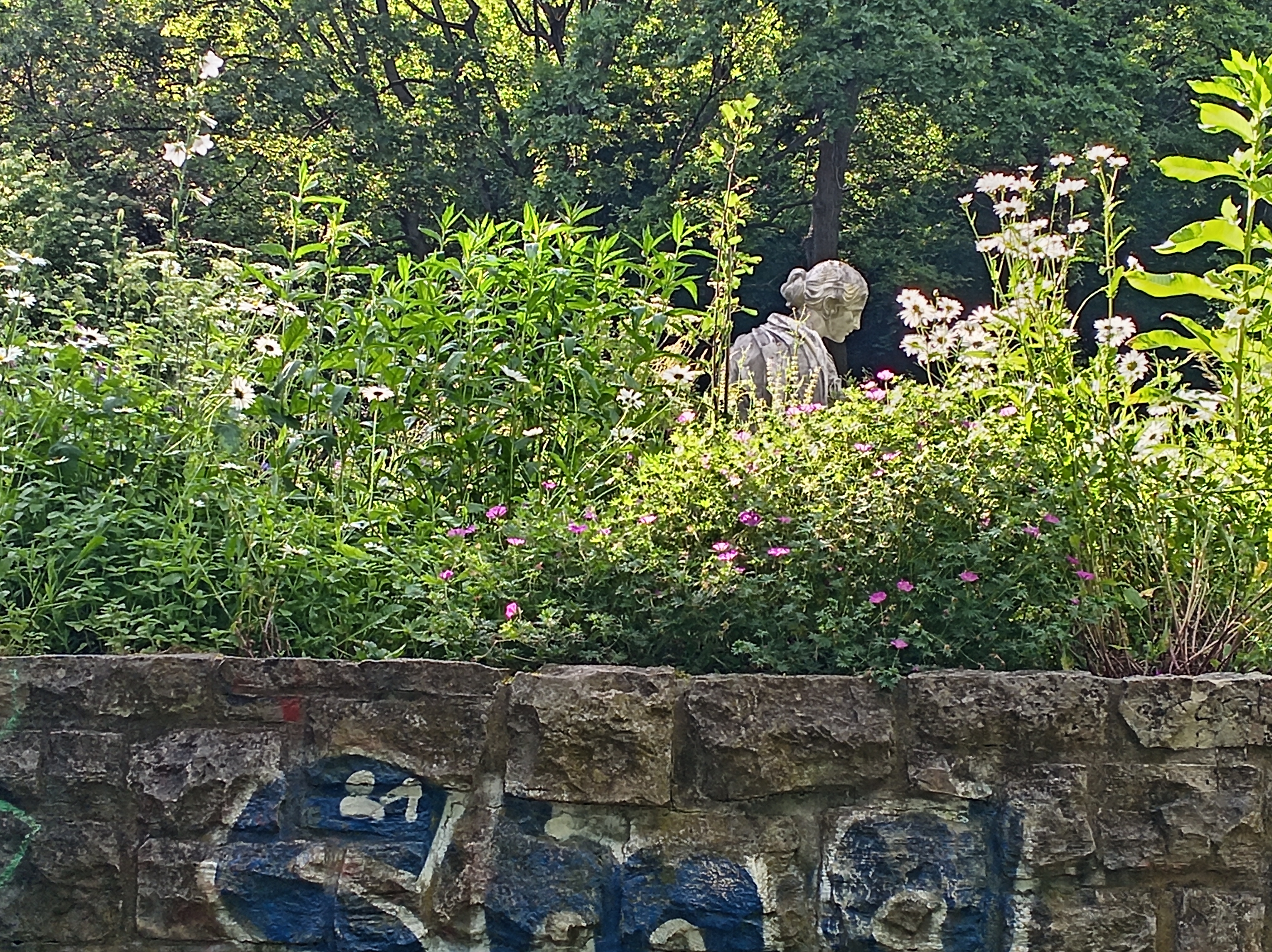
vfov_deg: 23.6
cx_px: 636
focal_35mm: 62
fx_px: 2277
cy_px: 476
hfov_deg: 31.2
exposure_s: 1/102
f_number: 1.8
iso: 100
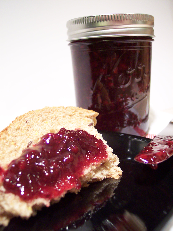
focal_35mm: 38
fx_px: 253
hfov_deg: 37.7
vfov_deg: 49.0
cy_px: 116
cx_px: 86
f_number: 2.8
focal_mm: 8
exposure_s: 1/30
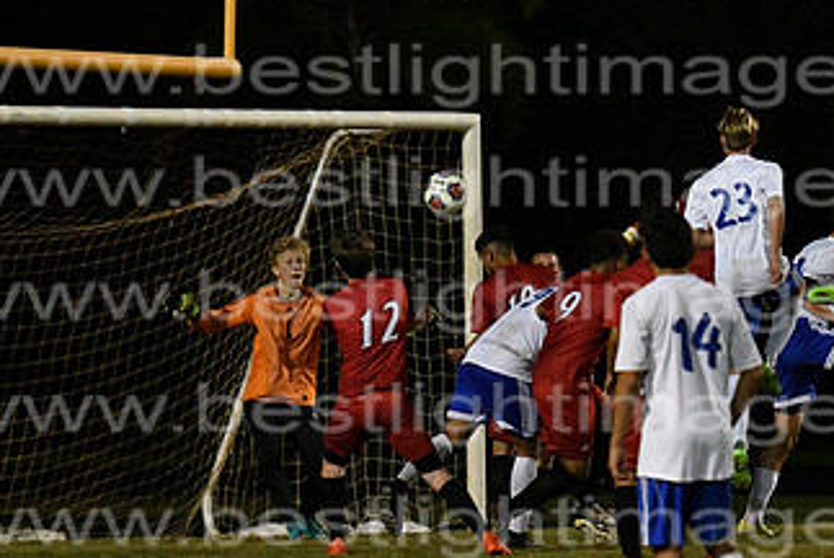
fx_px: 9667
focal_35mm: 417
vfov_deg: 3.3
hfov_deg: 4.9
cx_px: 540
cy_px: 358
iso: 6400
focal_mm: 155
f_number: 4
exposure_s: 1/1000
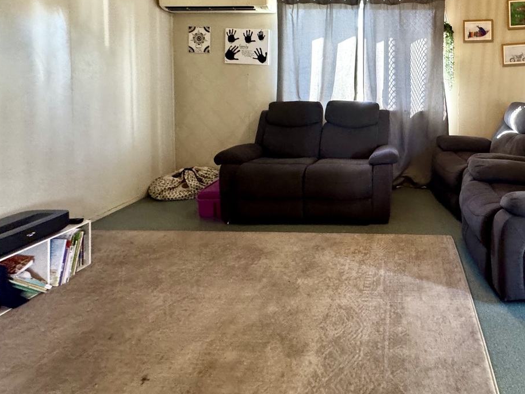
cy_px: 85
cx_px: 396
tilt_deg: +1.6
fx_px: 349
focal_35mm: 23
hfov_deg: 68.9
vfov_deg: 55.2
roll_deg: -2.0
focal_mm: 2.22
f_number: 2.2
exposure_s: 1/50
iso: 320
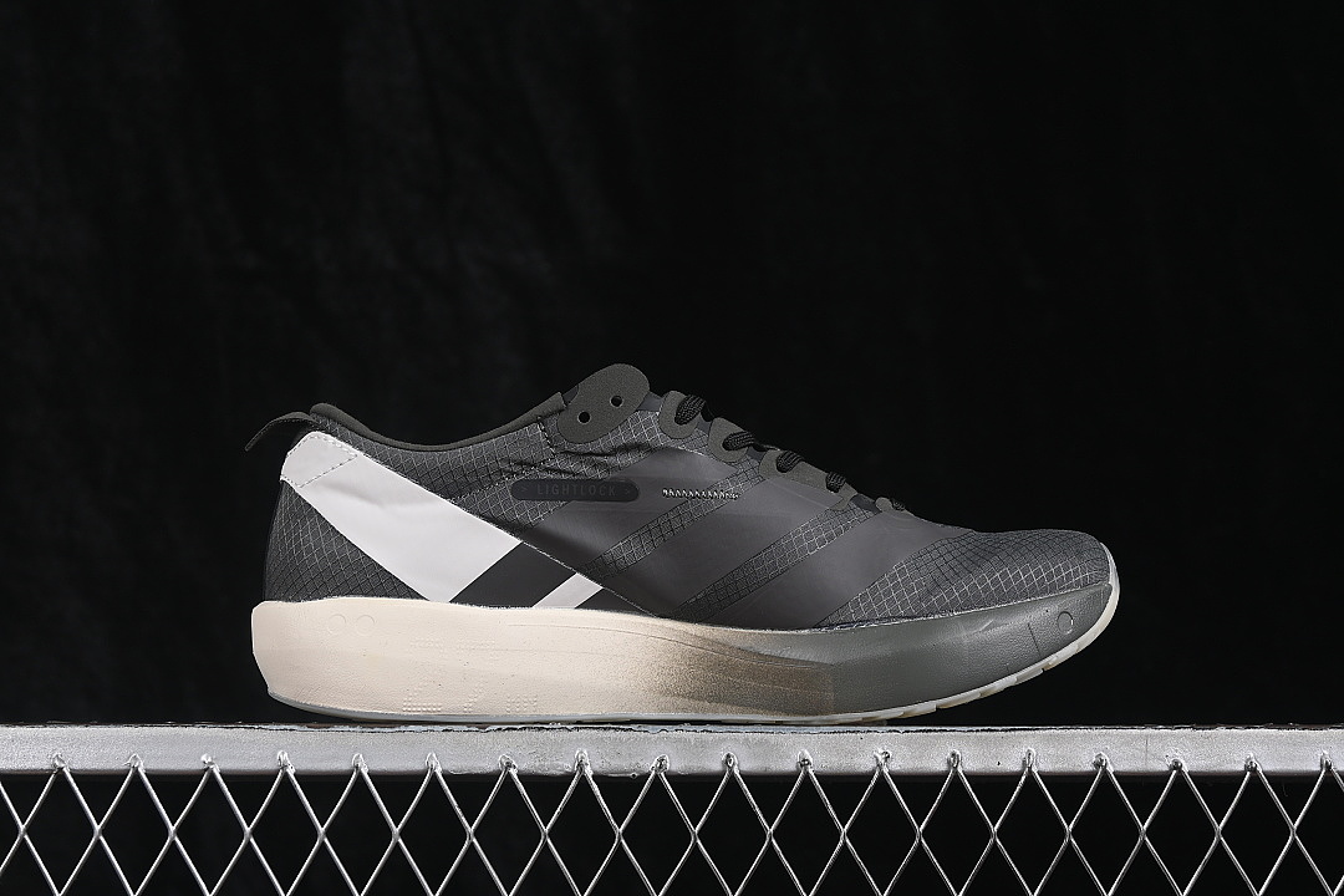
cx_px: 672
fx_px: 2800
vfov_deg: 18.2
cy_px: 448
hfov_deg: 27.0
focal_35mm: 75
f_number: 7.1
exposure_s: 1/60
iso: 160
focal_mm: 50
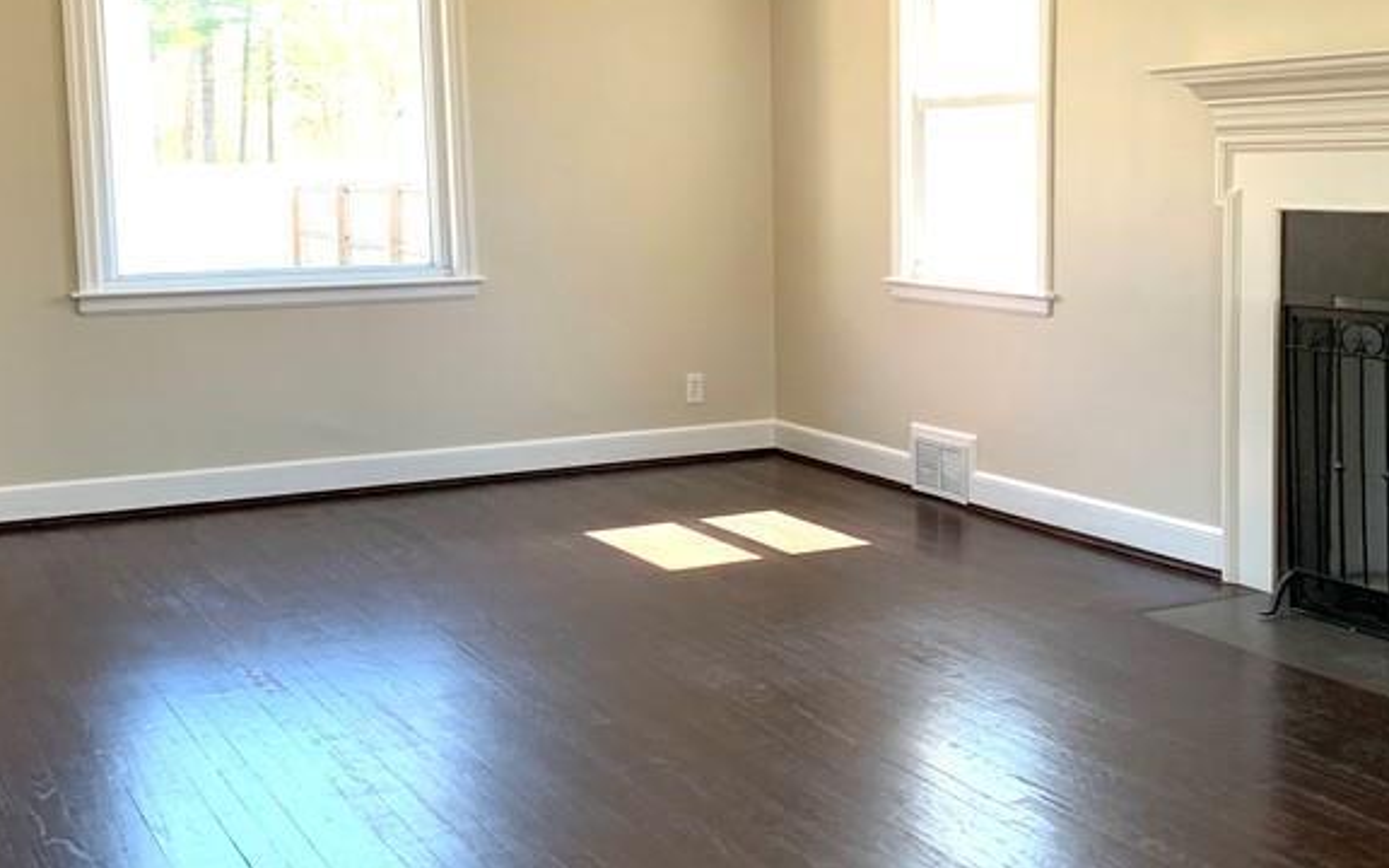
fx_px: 1855
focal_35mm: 49
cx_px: 822
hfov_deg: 40.9
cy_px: 410
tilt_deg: -7.1
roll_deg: +0.8
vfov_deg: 26.3
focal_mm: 4.25
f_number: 1.8
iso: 64
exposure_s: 1/121
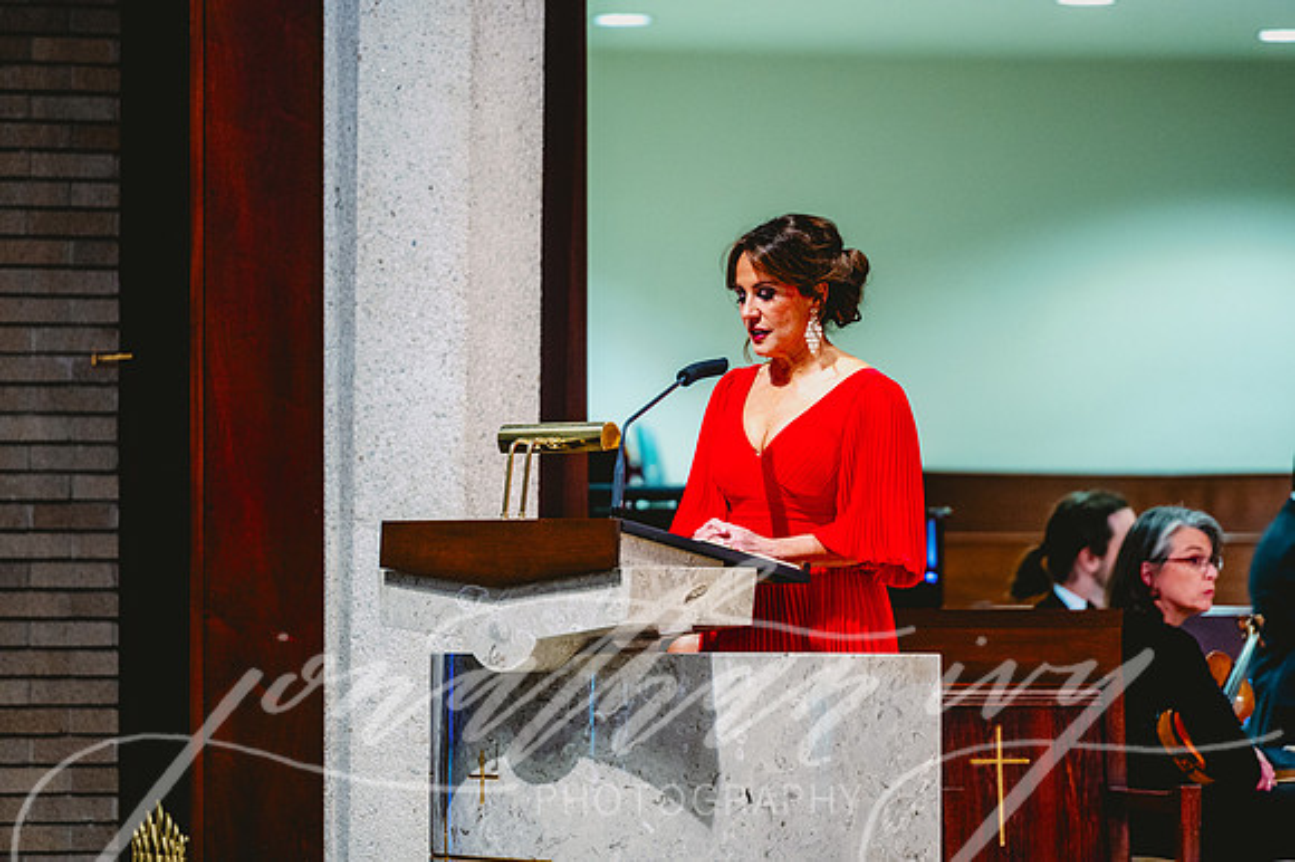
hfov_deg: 10.3
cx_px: 648
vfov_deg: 6.9
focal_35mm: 200
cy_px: 431
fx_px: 7190
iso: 3200
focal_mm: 200
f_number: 2.8
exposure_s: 1/160
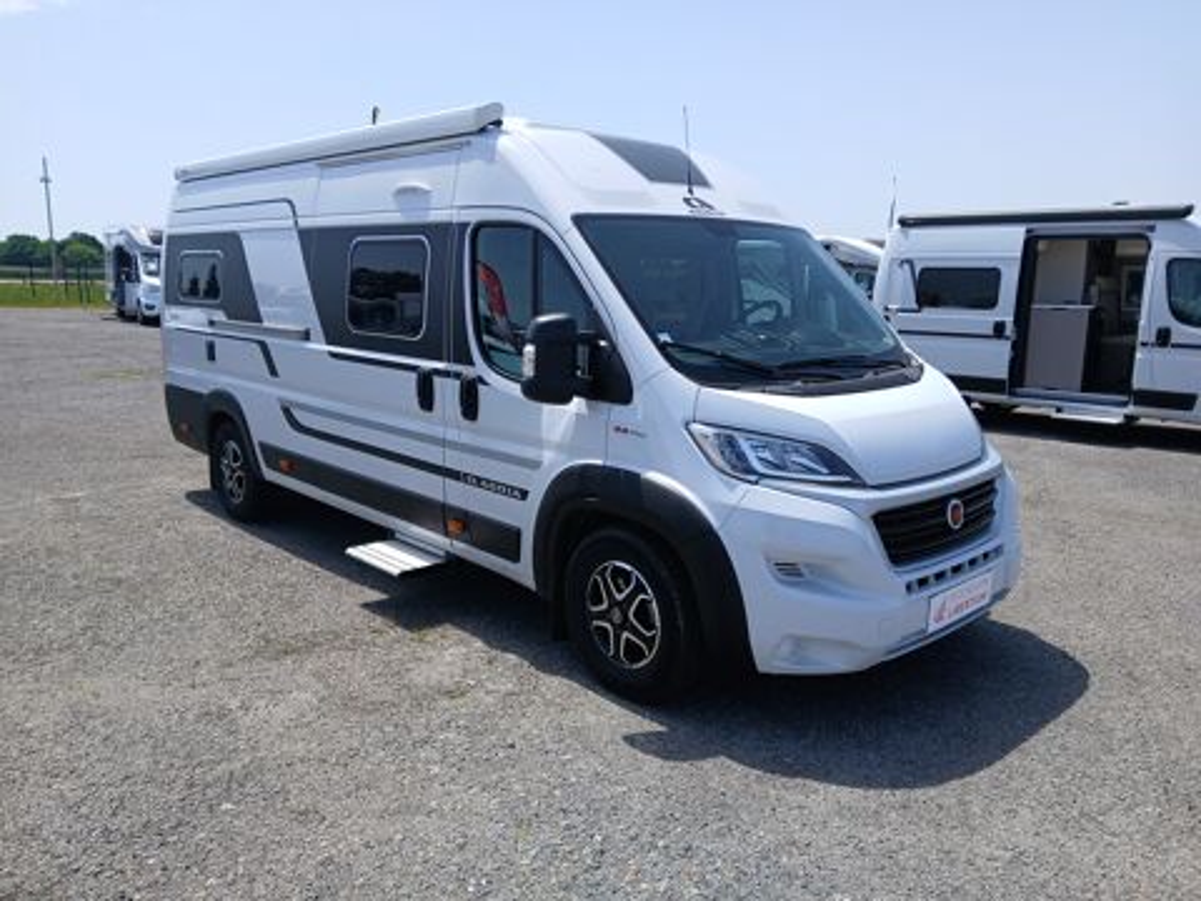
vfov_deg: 53.1
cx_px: 600
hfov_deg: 67.3
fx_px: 902
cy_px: 450
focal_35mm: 26
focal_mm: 3.98
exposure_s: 1/611
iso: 20
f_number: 1.8
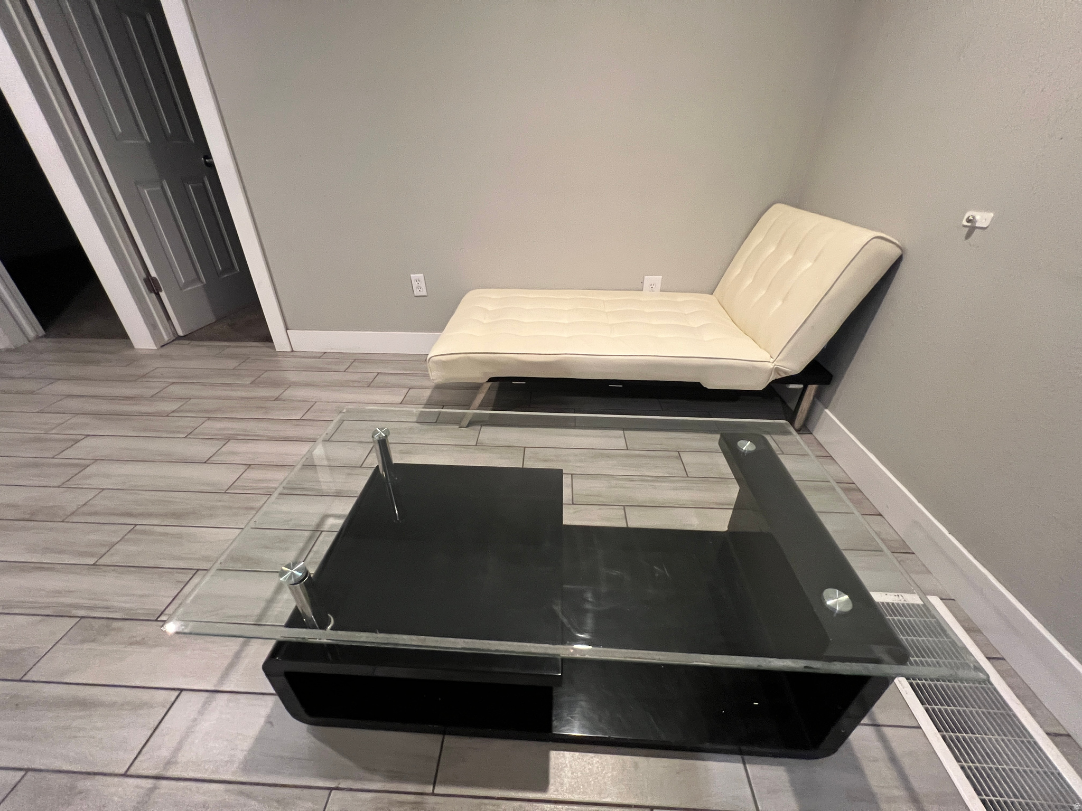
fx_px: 406
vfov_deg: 89.9
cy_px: 406
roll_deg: -1.2
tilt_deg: -32.0
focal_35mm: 13
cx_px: 541
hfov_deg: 106.2
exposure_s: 1/60
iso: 400
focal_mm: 1.57
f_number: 1.8
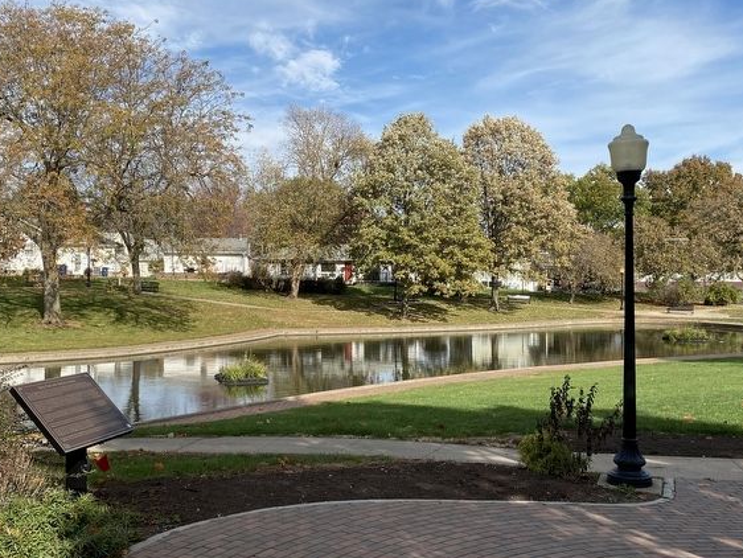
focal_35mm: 37
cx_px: 319
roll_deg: -0.6
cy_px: 296
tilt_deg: +0.5
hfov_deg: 50.0
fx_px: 795
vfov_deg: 38.7
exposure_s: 1/2571
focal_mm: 4.25
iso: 32
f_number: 1.8
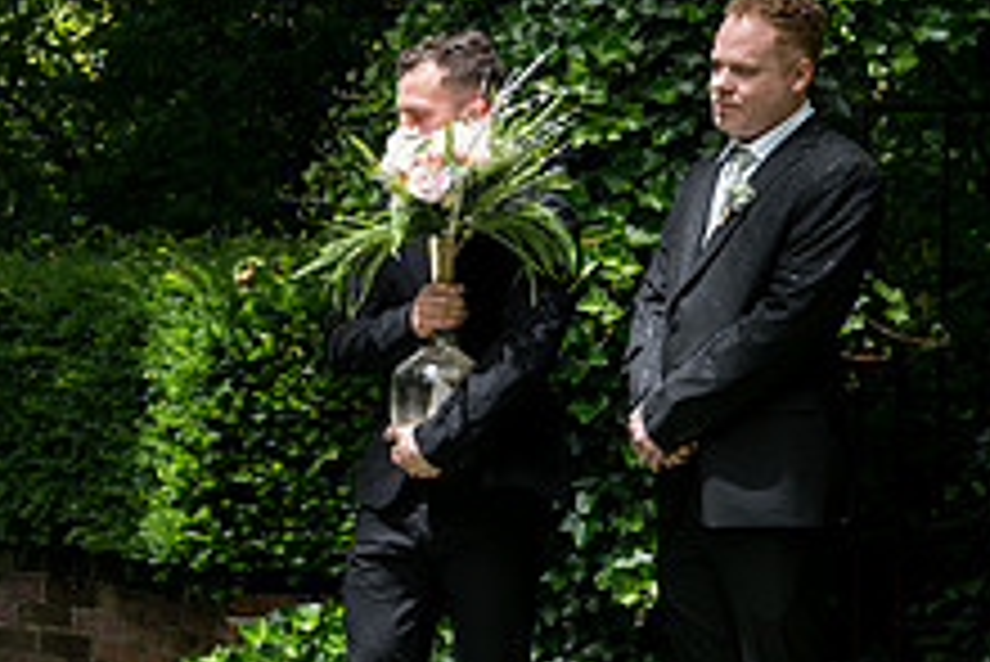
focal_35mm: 137
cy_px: 345
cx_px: -212
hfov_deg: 14.5
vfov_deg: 10.0
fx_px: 3770
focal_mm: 52
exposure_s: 1/400
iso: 160
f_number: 4
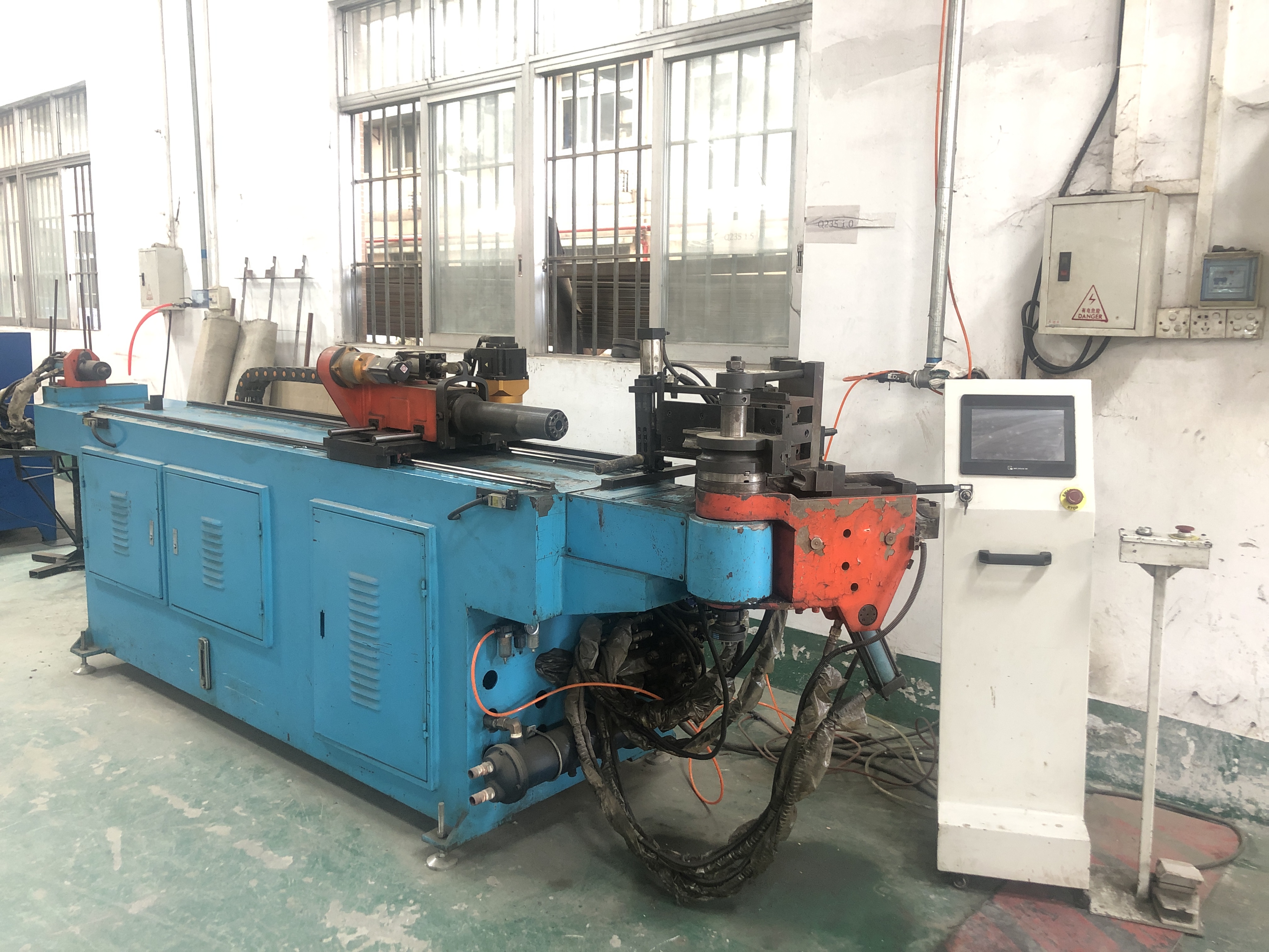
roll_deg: -0.5
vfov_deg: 49.7
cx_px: 634
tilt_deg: -8.2
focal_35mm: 28
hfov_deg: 63.4
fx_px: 1026
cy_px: 476
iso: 80
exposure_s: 1/17
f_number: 1.8
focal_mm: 4
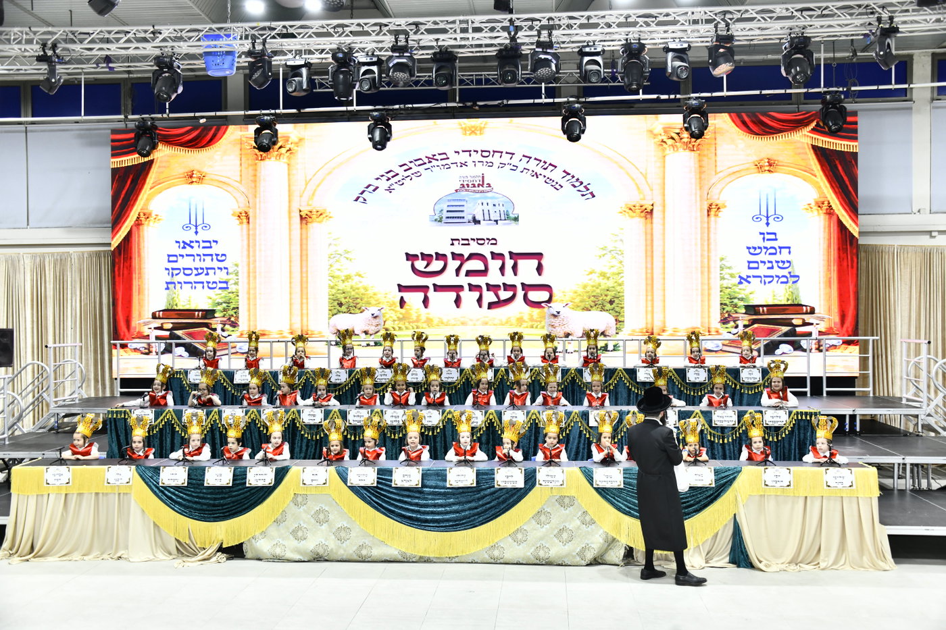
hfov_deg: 54.4
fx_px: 920
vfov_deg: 37.8
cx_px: 473
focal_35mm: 35
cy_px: 315
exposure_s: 1/100
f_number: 5
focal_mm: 35
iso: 800
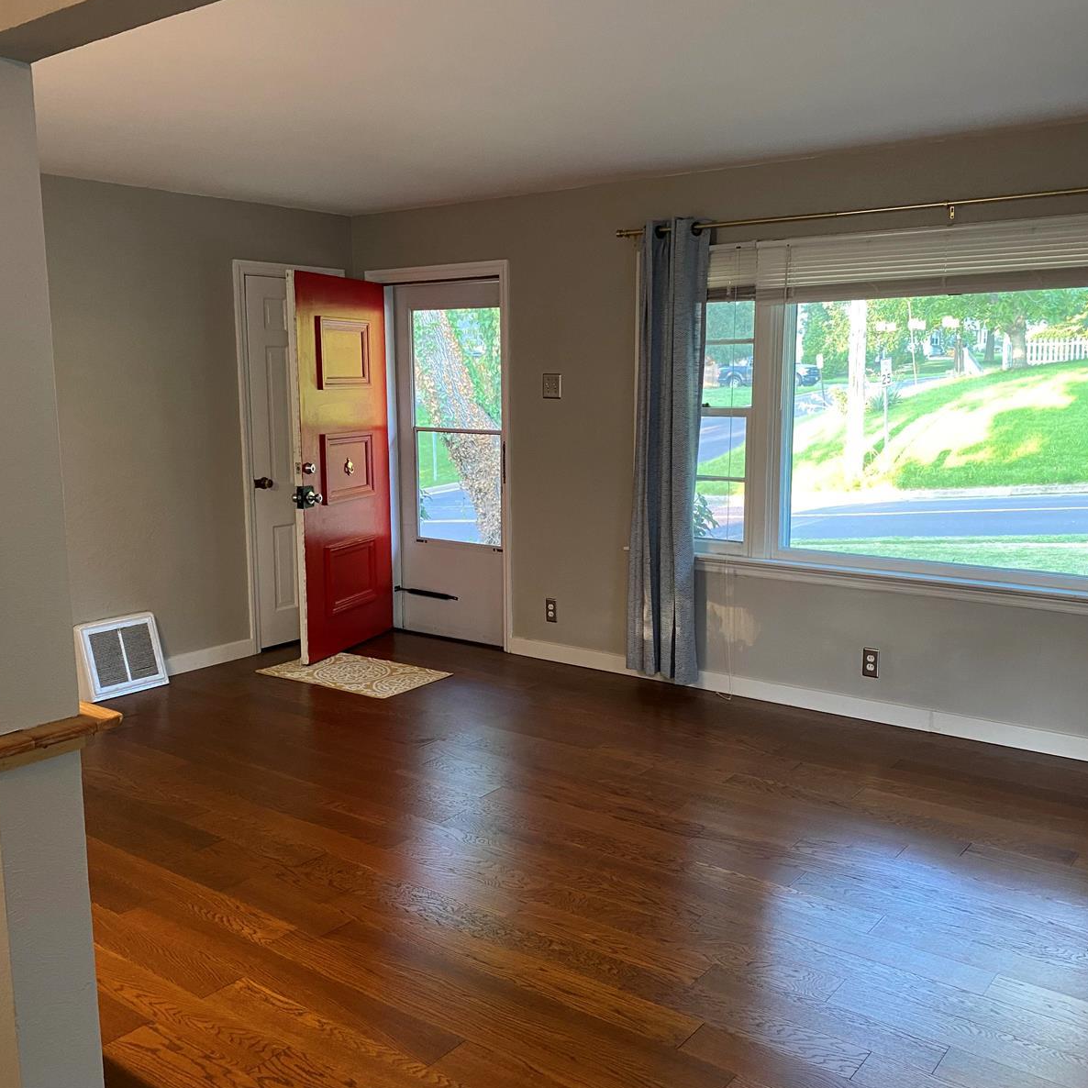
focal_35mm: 31
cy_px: 543
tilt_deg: -8.4
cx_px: 543
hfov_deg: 52.5
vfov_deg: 52.5
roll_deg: +0.3
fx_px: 1102
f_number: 1.8
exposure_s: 1/60
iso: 250
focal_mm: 4.25
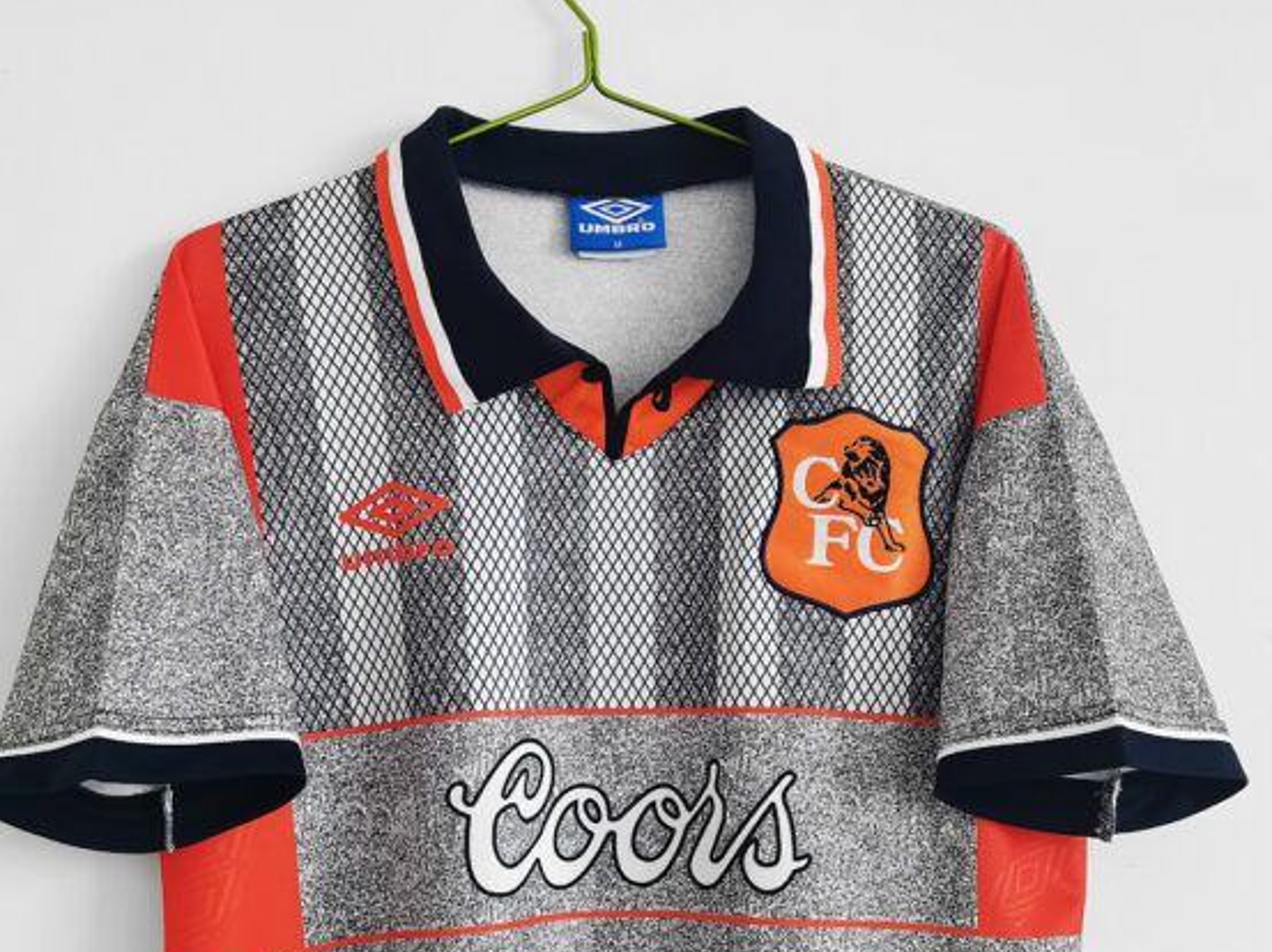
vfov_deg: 37.7
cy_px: 508
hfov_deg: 49.0
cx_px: 616
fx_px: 1395
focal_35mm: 38
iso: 160
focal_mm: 5.58
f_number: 1.8
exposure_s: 1/50
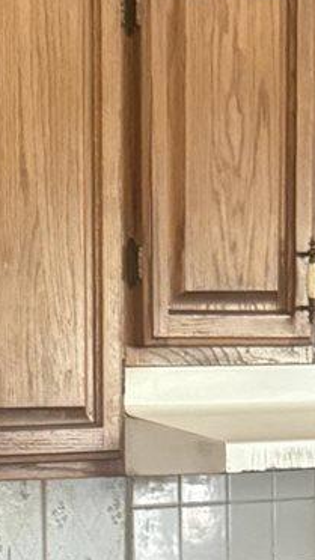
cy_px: 854
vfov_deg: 12.6
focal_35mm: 162
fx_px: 2408
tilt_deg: -7.8
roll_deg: +2.0
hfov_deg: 7.4
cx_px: -106
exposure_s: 1/60
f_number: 1.78
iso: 640
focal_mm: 6.76
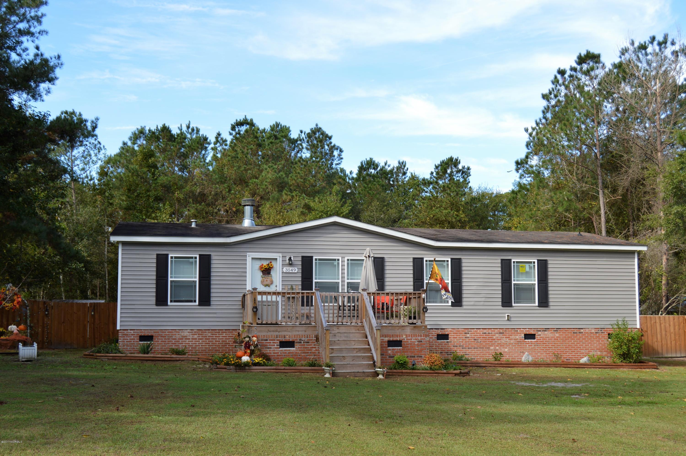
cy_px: 228
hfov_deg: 53.2
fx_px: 685
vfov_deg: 36.8
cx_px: 343
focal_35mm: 36
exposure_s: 1/200
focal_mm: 24
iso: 100
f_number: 5
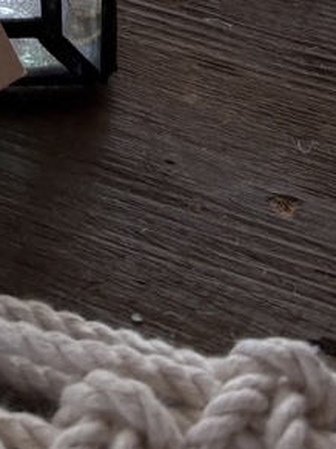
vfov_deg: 14.3
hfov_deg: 12.2
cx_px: -59
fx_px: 1541
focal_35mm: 119
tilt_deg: -22.2
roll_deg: -1.5
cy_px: -402
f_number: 1.6
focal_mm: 5.96
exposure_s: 1/122
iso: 40
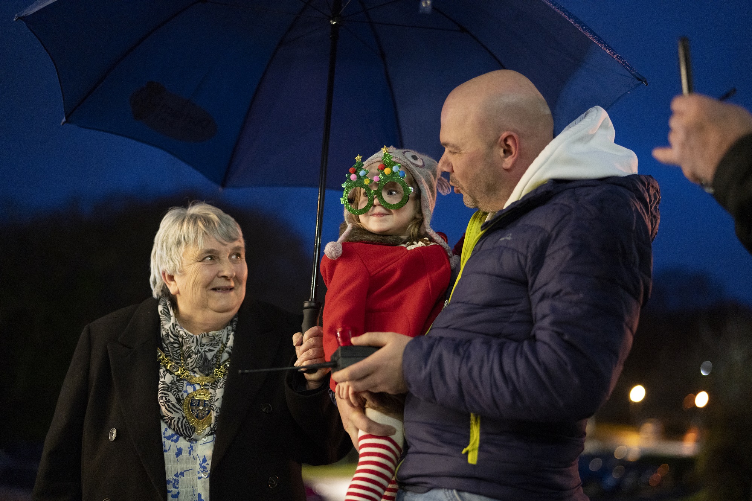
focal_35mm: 50
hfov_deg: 39.6
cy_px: 250
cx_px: 376
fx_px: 1044
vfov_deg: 27.0
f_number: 1.4
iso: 2000
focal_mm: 50
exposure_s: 1/50
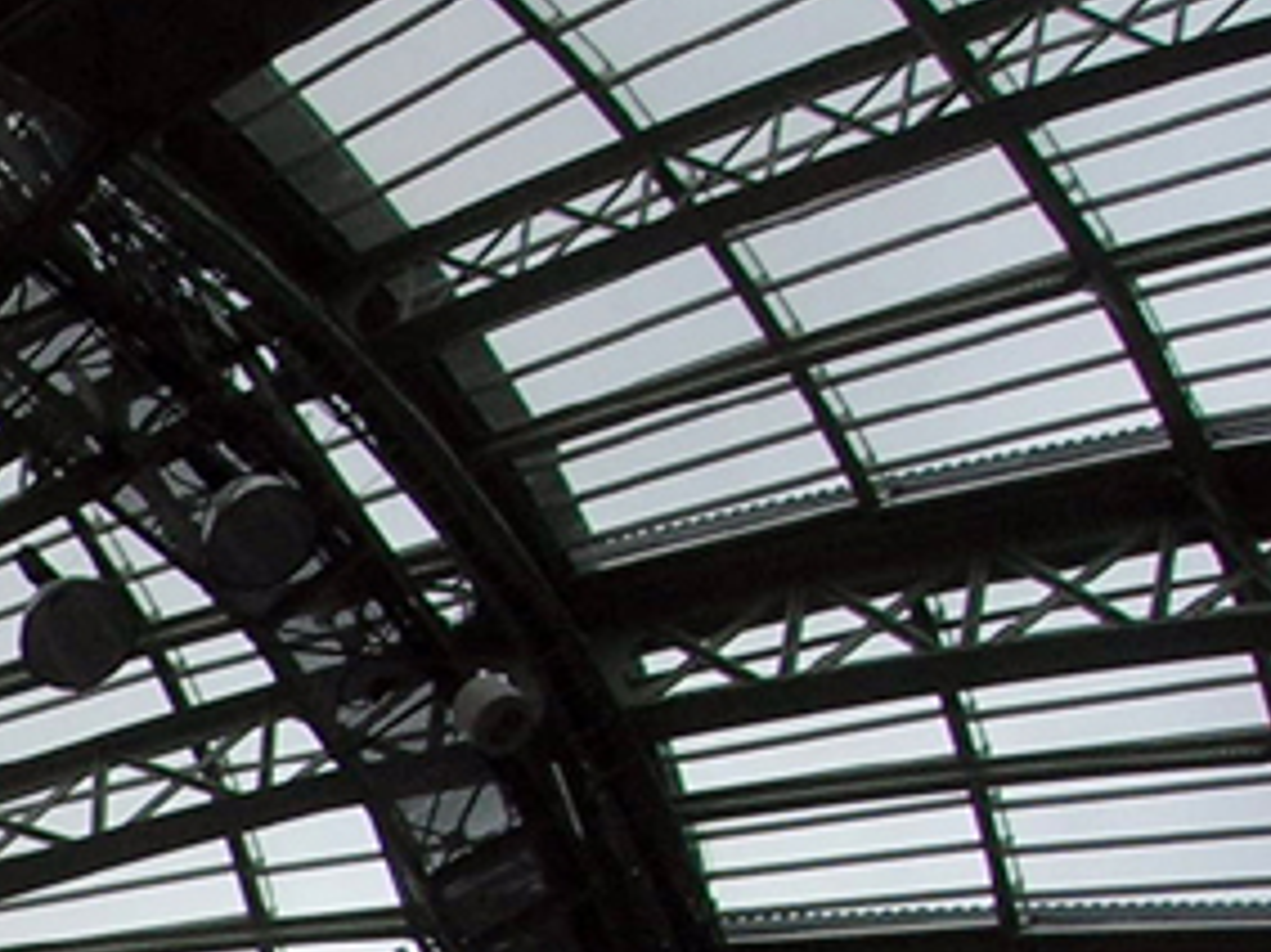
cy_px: 1482
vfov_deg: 8.4
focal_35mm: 172
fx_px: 6313
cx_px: -1523
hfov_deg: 10.3
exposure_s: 1/570
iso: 64
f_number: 4.8
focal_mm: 7.8
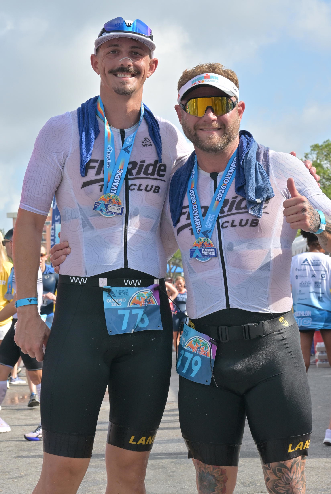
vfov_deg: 20.0
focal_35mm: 102
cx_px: 166
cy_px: 247
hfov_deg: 13.5
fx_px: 1403
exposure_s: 1/200
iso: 200
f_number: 14
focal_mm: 68
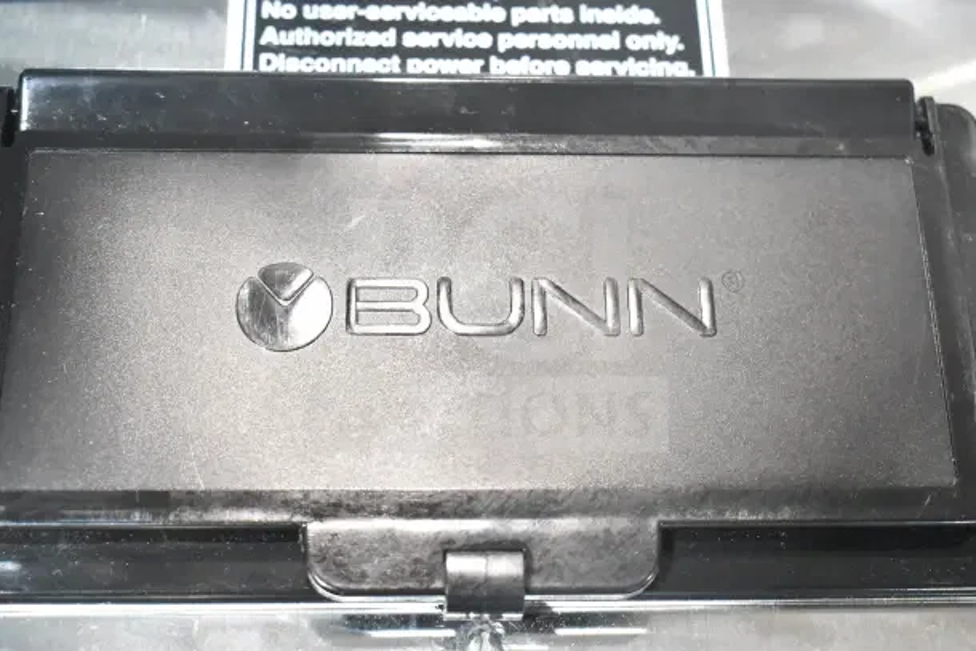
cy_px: 326
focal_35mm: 54
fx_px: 1464
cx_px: 488
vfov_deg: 25.1
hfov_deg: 36.9
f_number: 6.3
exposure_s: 1/160
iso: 6400
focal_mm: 36
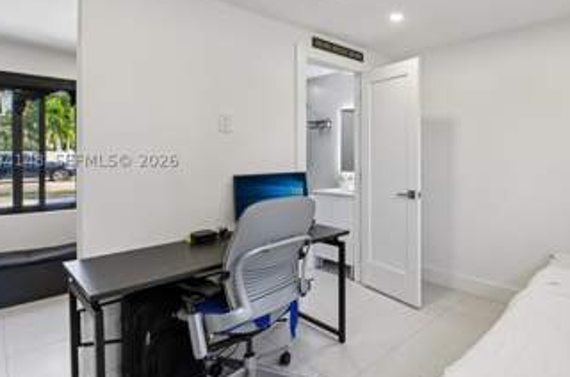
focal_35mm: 21
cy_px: 158
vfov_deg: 59.0
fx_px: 332
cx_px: 376
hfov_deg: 78.9
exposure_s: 1/13
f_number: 8
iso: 160
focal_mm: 14
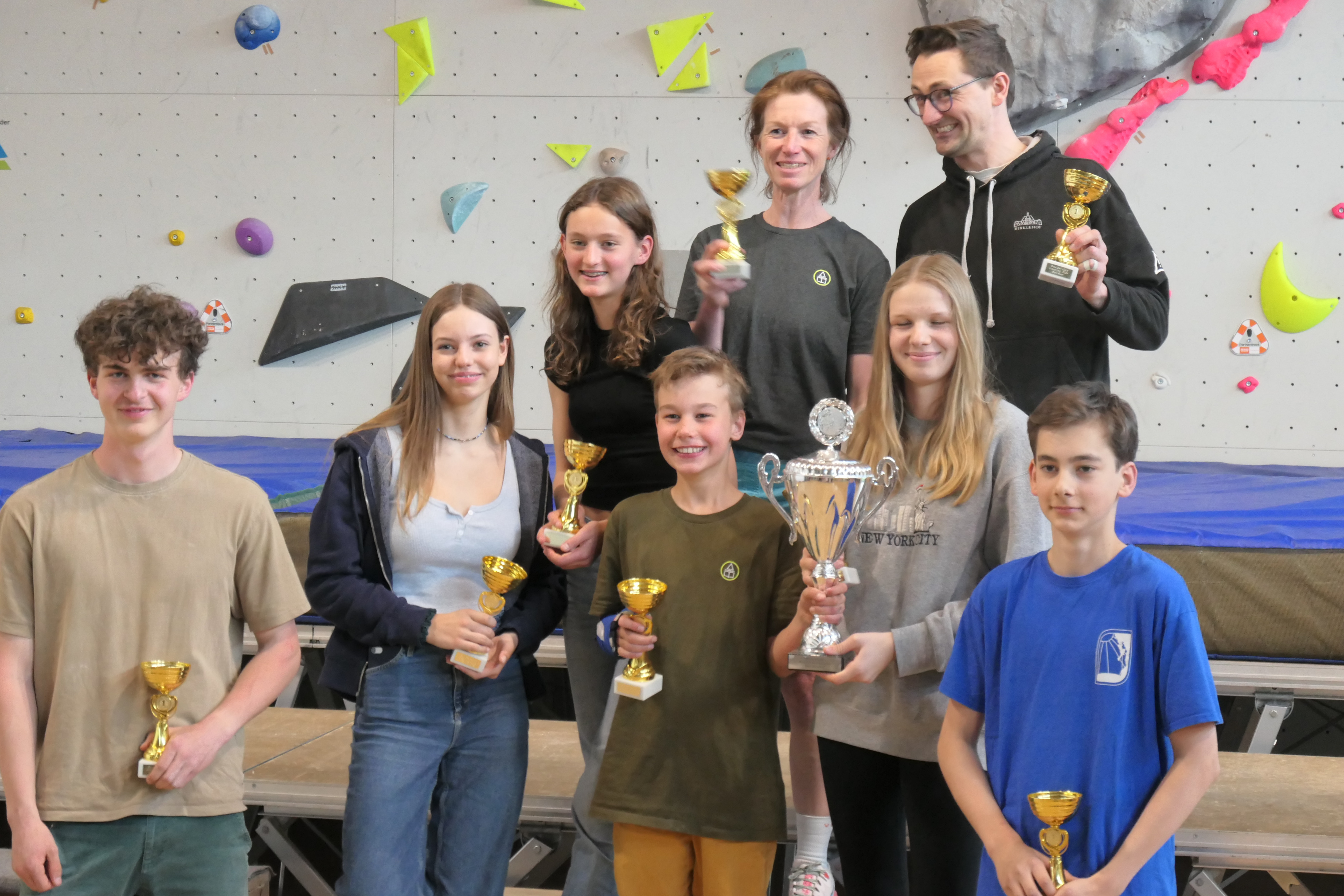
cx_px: 672
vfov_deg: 16.1
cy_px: 448
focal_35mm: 85
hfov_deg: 23.9
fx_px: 3173
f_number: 4.9
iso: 1600
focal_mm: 31.1
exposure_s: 1/40
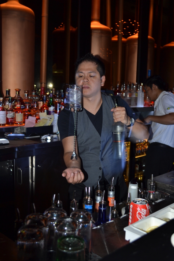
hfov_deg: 31.9
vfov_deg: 46.4
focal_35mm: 42
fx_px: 304
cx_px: 87
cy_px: 130
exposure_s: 1/5
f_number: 4.5
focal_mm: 28
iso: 100
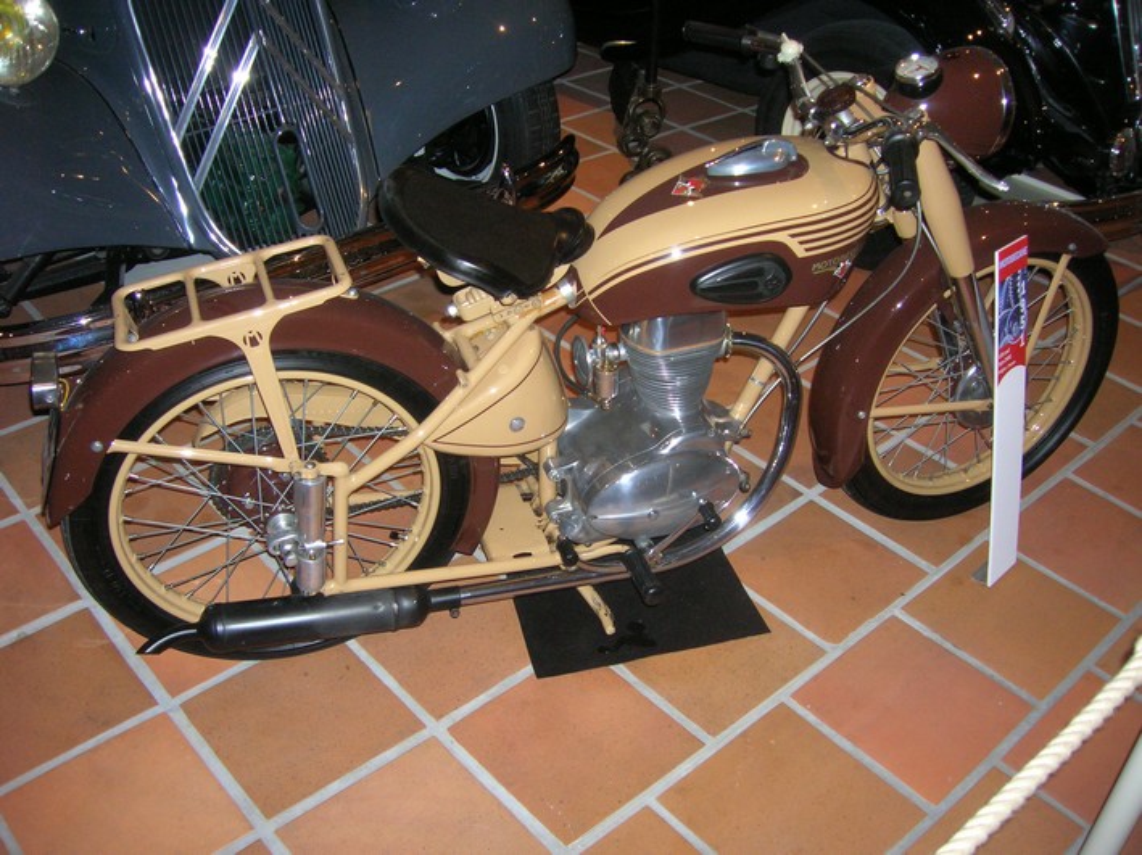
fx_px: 1121
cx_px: 571
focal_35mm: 34
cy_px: 428
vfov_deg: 41.8
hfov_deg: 54.0
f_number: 2.9
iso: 145
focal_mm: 5.7
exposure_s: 1/60.1
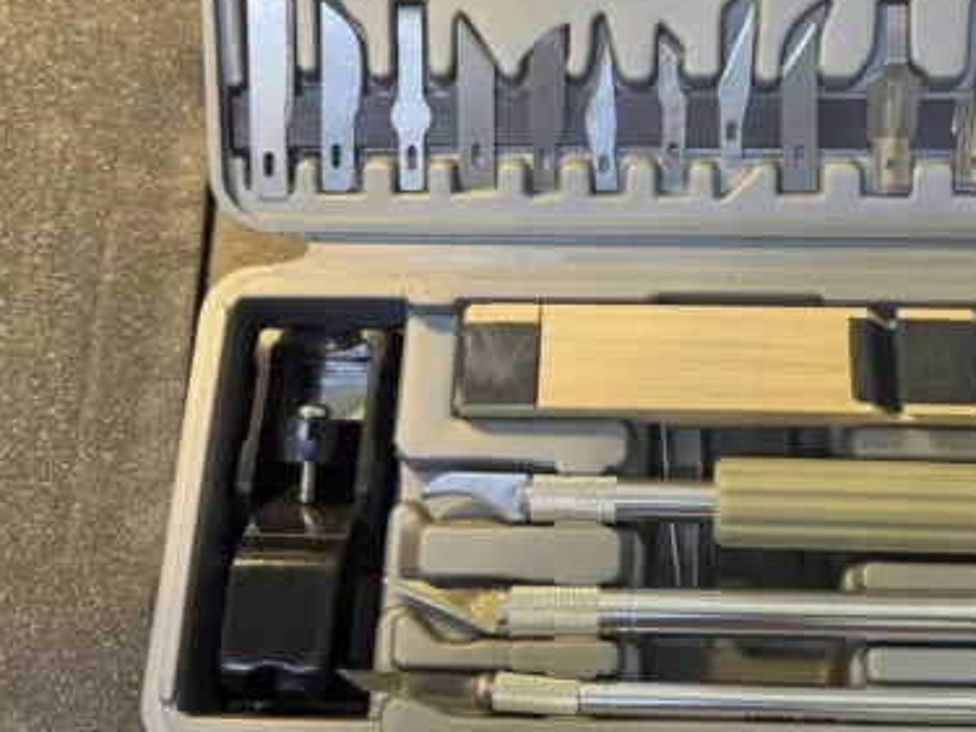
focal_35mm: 41
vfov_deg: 34.7
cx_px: 638
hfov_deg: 45.2
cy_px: 232
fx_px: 1156
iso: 125
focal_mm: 6.76
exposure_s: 1/50
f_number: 1.78
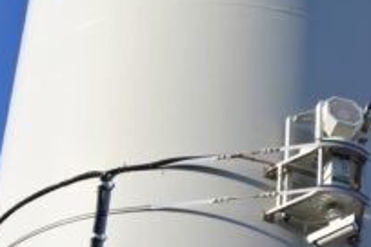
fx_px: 1669
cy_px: 162
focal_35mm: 162
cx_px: 222
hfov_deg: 12.7
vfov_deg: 8.5
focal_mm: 55
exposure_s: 1/250
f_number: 10
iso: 180
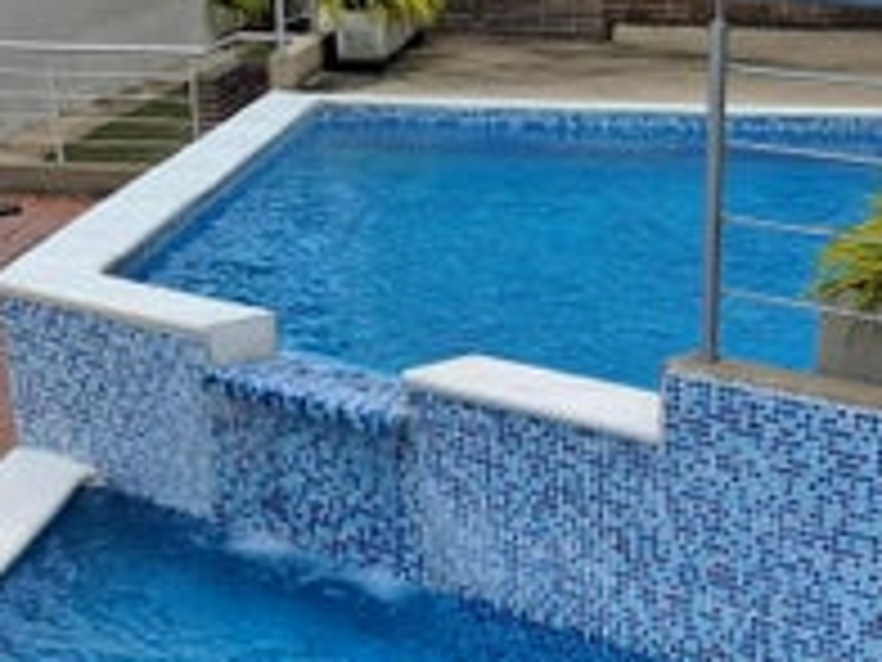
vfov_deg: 17.9
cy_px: 946
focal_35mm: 75
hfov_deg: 25.7
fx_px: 1911
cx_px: 648
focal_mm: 5.54
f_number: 1.8
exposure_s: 1/930
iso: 50
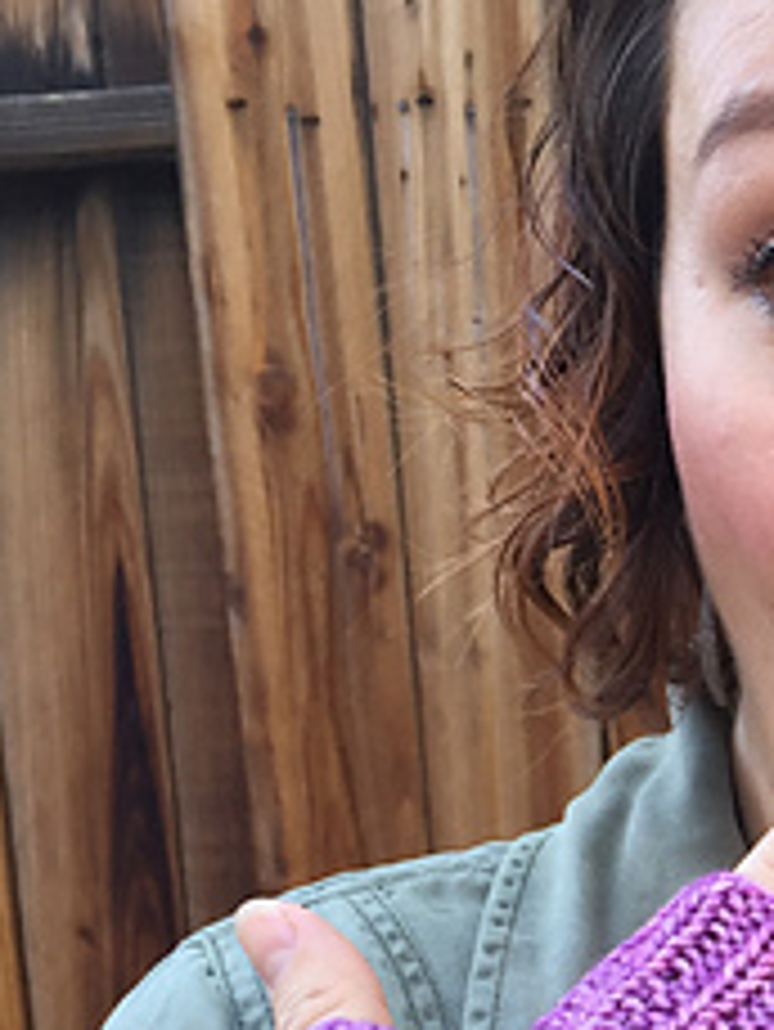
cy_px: 1070
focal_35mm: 81
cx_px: 981
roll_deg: -0.2
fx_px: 2413
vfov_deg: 23.0
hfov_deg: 17.2
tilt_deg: -14.6
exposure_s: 1/120
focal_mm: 4.15
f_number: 2.2
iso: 40
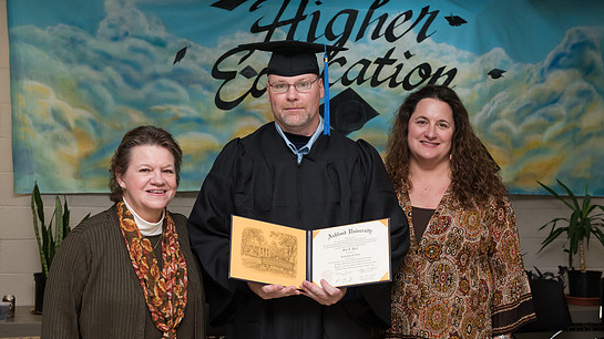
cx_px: 309
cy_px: 193
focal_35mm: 58
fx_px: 928
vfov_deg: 20.7
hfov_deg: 36.0
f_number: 7.1
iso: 1600
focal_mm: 52
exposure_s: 1/160
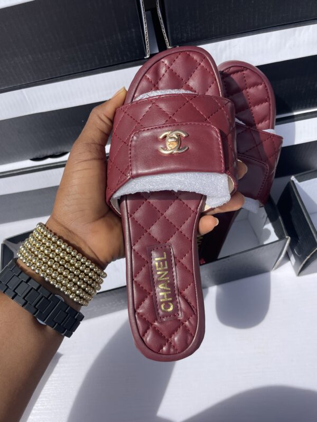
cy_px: 211
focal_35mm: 26
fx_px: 317
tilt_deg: -56.5
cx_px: 158
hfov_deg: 53.1
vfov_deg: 67.3
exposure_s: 1/2618
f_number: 1.6
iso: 32
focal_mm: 4.2
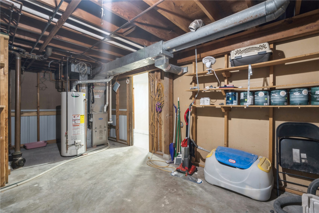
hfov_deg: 96.7
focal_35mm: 16
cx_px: 160
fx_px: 142
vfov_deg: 73.7
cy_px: 106
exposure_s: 3.2
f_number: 10
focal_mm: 16
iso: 400
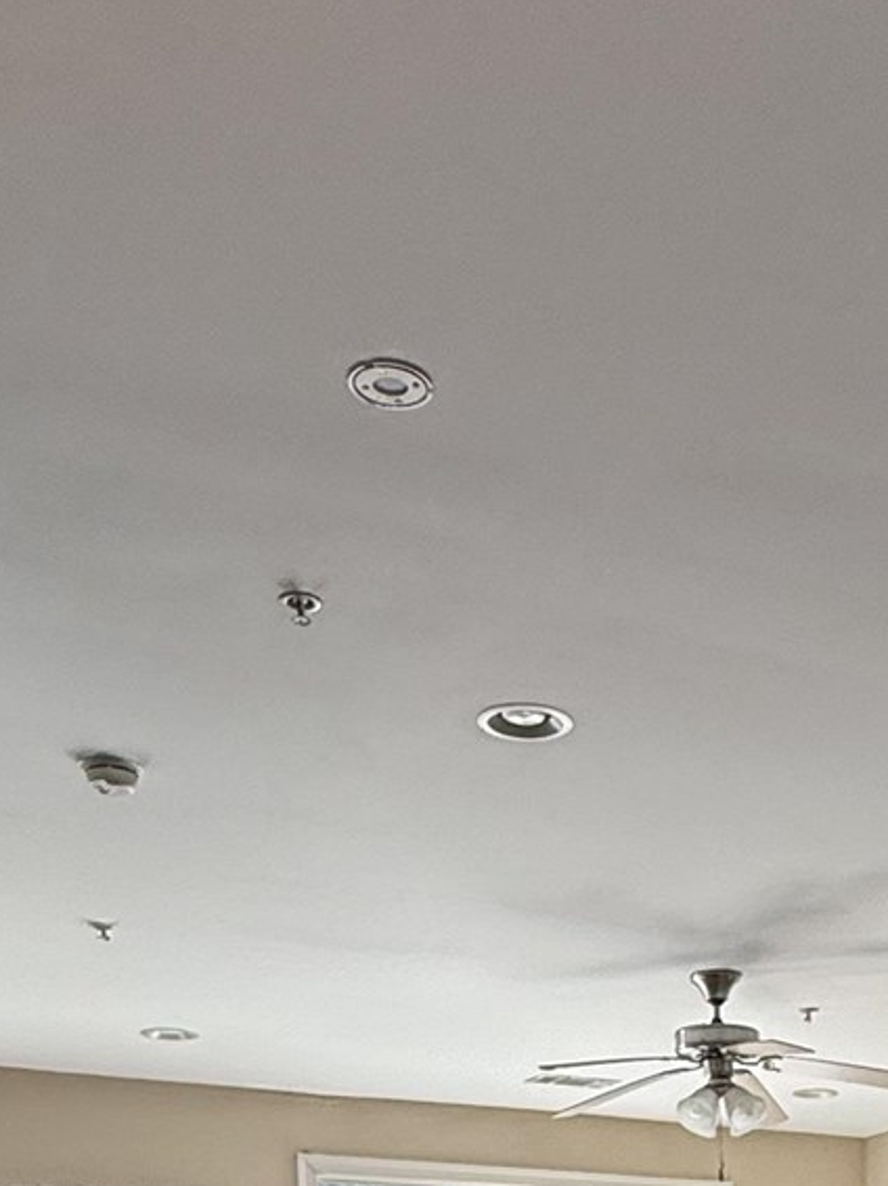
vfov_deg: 27.6
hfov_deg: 24.6
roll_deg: +0.7
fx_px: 1951
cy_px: 1582
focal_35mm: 57
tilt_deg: -2.6
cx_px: 861
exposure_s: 1/100
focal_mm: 2.22
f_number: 2.2
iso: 80
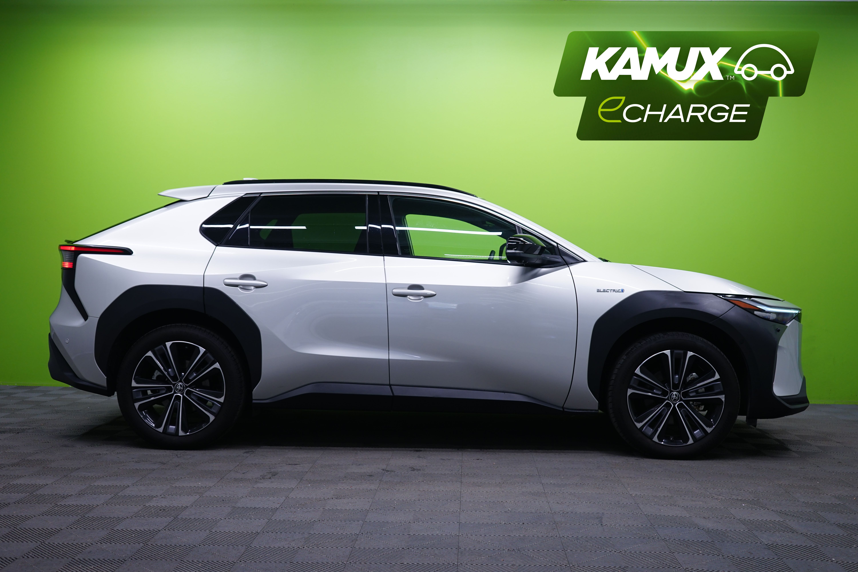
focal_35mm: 40
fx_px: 953
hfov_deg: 48.5
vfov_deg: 33.4
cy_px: 286
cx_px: 429
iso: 400
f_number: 4
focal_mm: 40
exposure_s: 1/25
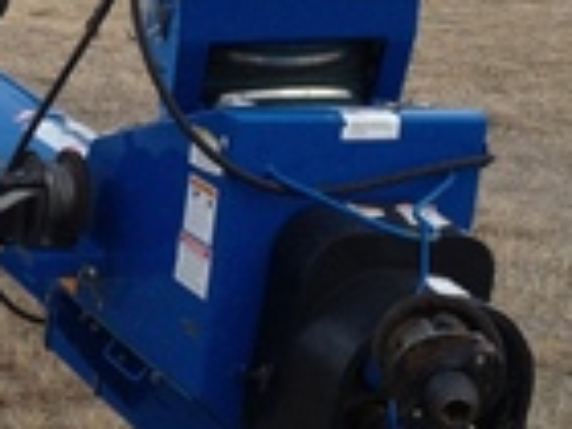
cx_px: -53
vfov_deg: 10.8
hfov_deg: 14.2
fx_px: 2247
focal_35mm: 136
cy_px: 29
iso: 64
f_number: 2.4
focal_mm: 4.28
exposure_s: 1/120
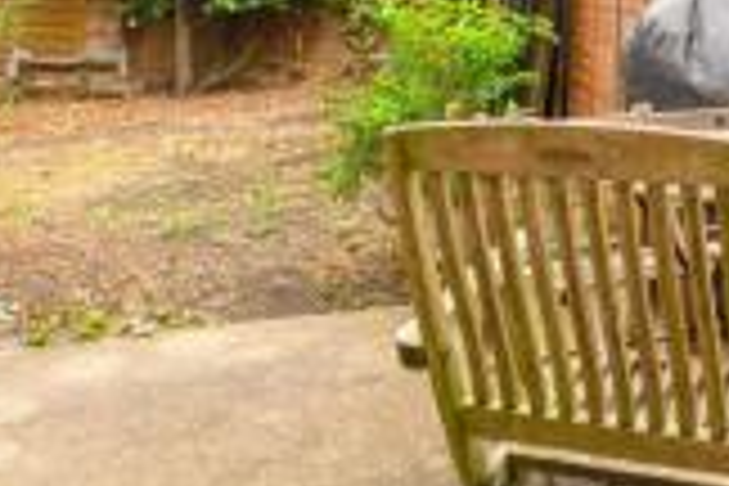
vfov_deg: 24.2
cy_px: -16
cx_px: 652
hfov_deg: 35.4
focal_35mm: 53
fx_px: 1073
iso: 320
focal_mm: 18
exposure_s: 1/200
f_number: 8
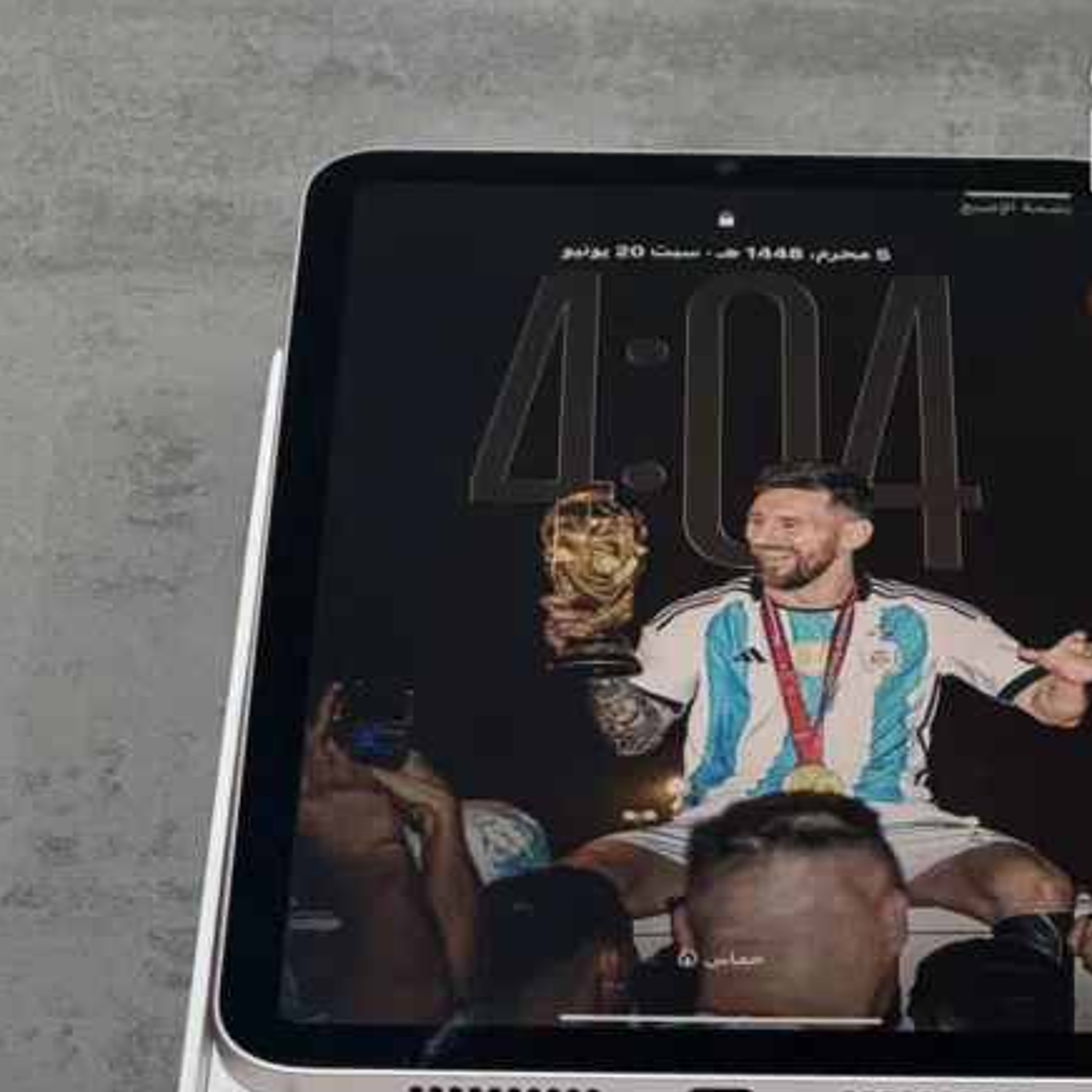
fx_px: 3569
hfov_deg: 17.4
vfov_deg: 17.4
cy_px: 556
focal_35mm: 100
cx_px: 714
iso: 640
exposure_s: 1/50
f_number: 2.8
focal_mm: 9
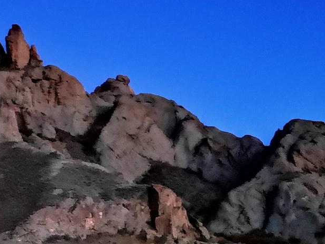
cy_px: 313
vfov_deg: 17.5
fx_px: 742
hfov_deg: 24.3
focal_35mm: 79
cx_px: 57
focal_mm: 3.95
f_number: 1.8
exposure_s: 4
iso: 1250
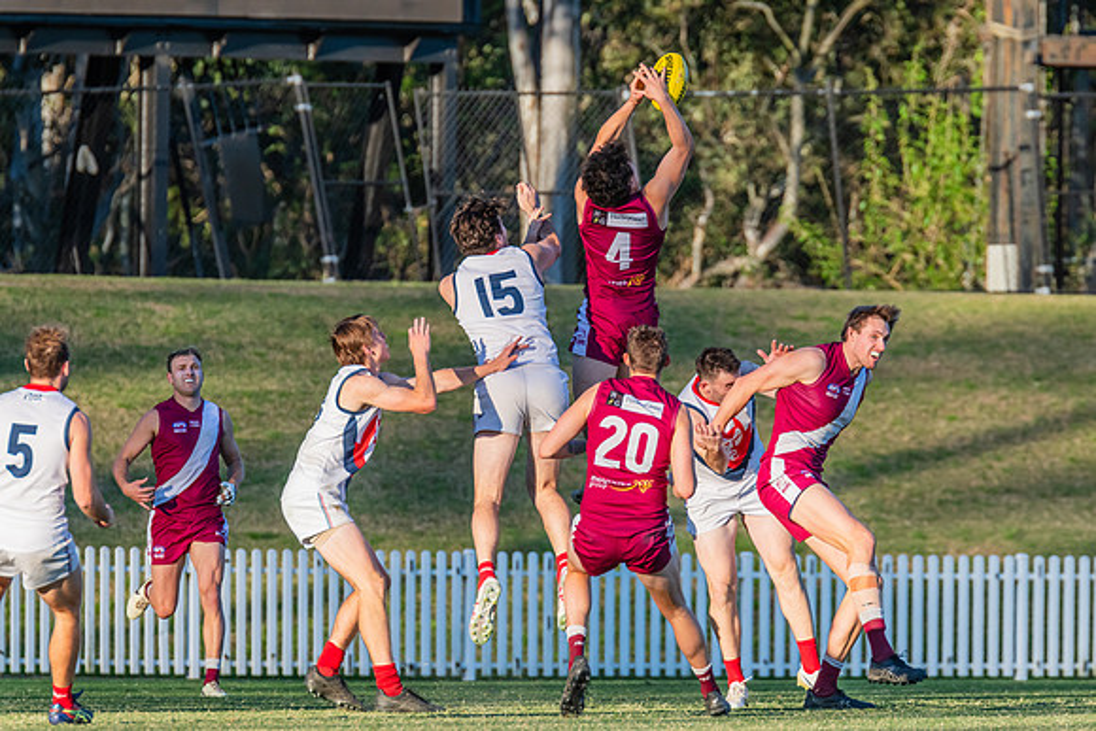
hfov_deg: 4.1
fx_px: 15410
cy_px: 320
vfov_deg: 2.7
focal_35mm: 506
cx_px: 642
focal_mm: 420
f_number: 8
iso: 800
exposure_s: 1/1250
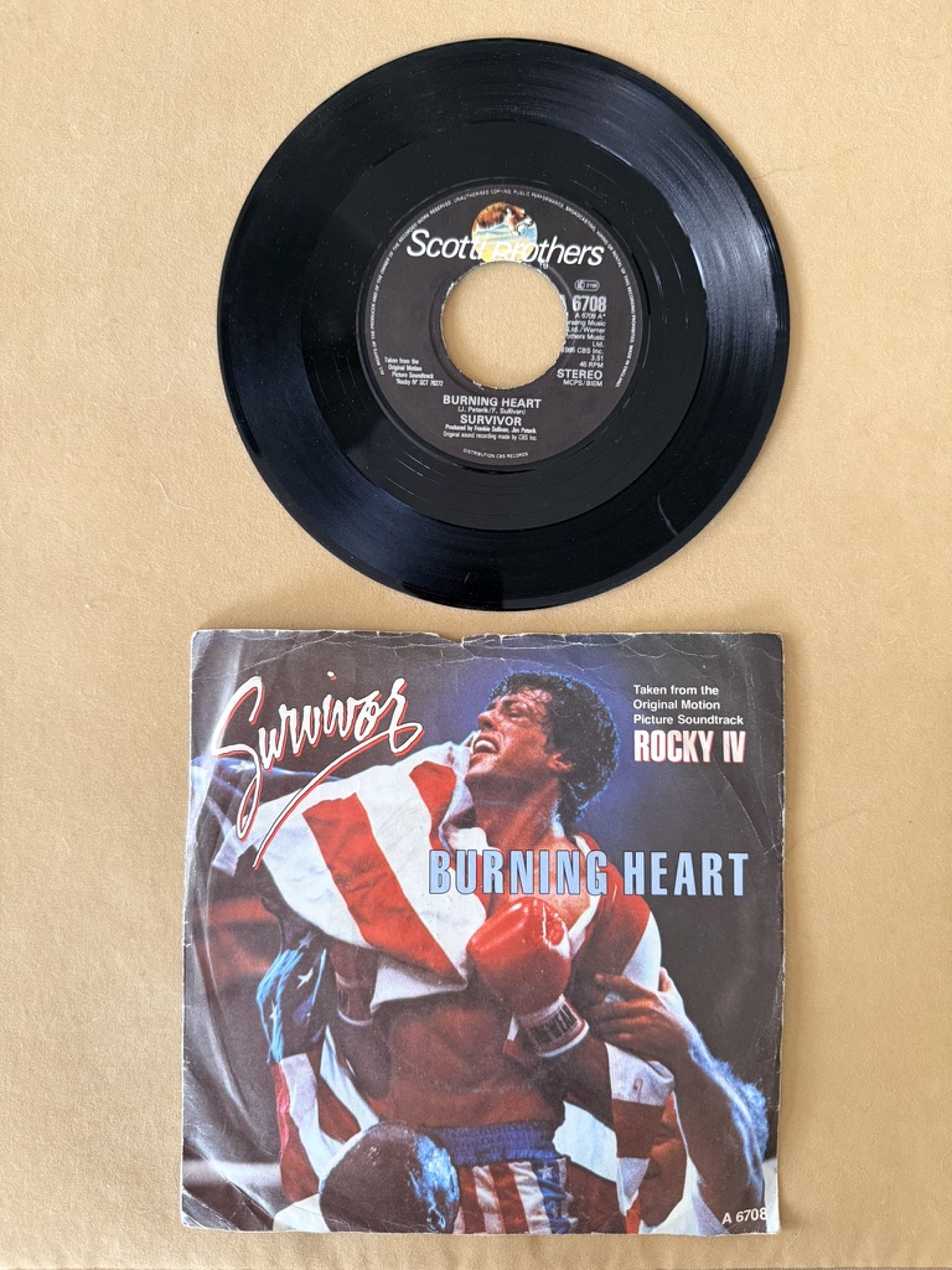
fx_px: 880
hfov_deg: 56.8
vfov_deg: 71.6
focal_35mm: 24
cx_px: 476
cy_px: 635
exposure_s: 1/60
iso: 400
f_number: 1.78
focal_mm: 6.76
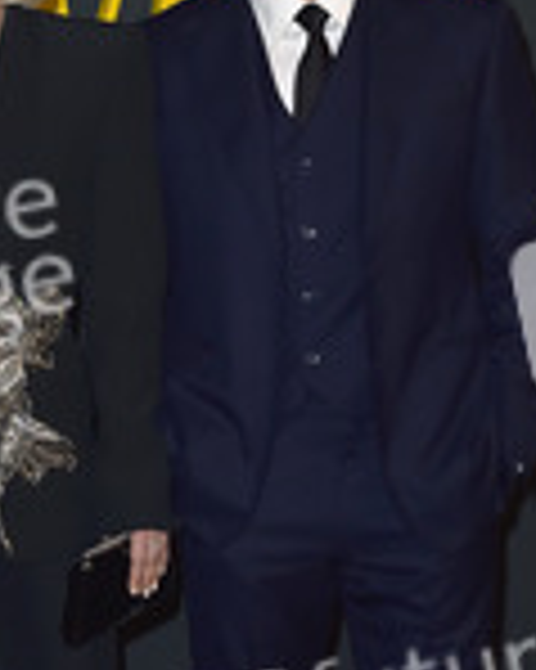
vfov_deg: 13.2
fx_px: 2898
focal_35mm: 146
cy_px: 513
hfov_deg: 10.5
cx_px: -25
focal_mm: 58
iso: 320
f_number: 6.3
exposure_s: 1/250
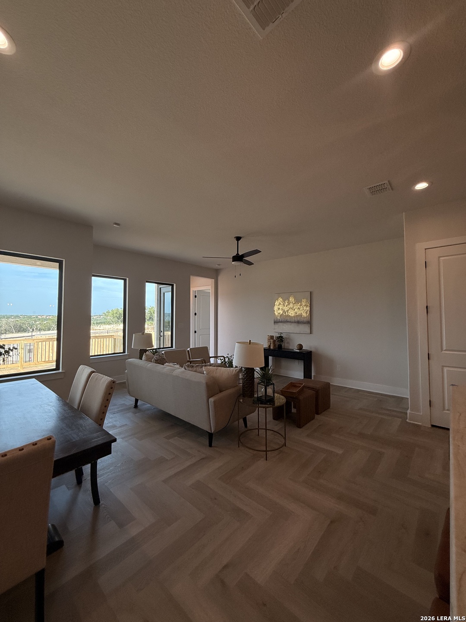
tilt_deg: +3.6
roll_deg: -0.6
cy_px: 311
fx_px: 251
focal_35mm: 14
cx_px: 233
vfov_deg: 102.1
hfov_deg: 85.7
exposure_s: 1/273
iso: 50
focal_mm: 2.22
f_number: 2.2
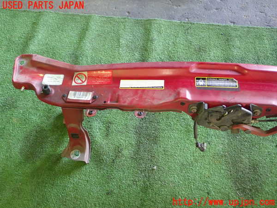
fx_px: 288
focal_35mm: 36
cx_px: 138
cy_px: 104
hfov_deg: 51.4
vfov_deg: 39.7
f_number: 2.5
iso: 800
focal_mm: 6.37
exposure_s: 1/40
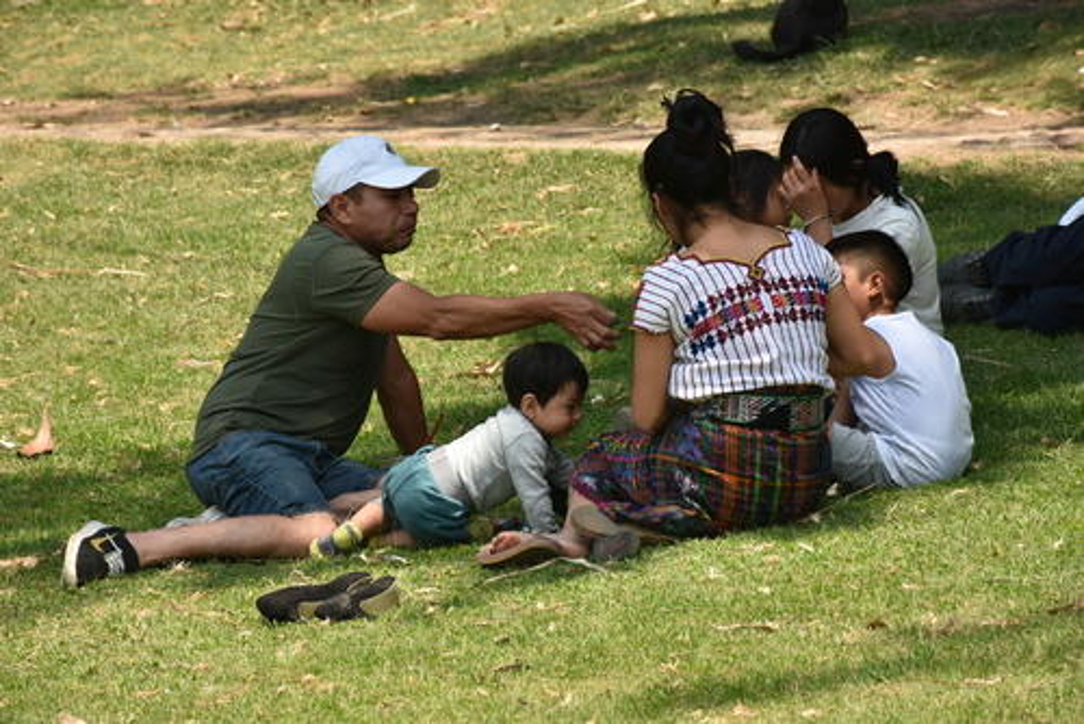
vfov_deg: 6.6
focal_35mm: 210
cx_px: 542
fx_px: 6327
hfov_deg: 9.8
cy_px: 362
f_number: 8
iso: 280
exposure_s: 1/500
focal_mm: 140
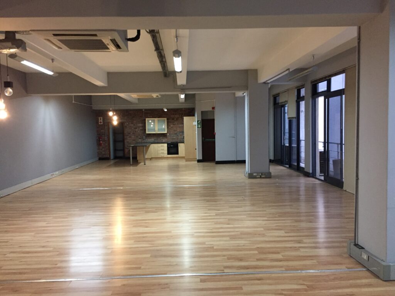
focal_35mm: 29
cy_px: 148
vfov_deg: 48.2
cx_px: 198
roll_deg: +0.5
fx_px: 331
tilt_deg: -7.3
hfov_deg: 61.7
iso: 250
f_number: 2.2
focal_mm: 4.15
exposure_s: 1/33
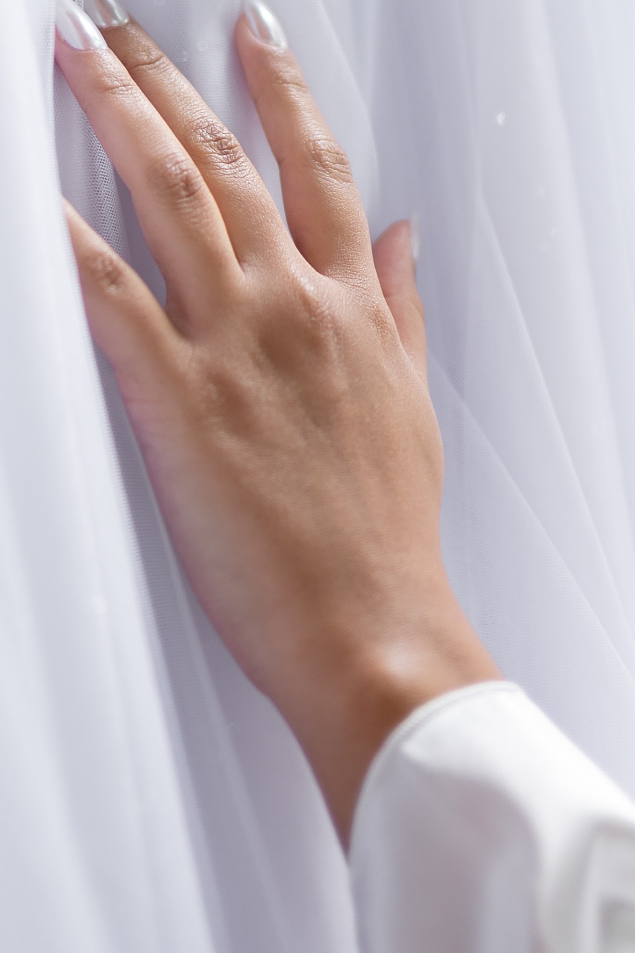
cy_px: 185
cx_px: 176
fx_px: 2594
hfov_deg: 13.9
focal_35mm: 98
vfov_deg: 20.6
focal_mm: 35
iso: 250
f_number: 1.4
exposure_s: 1/500
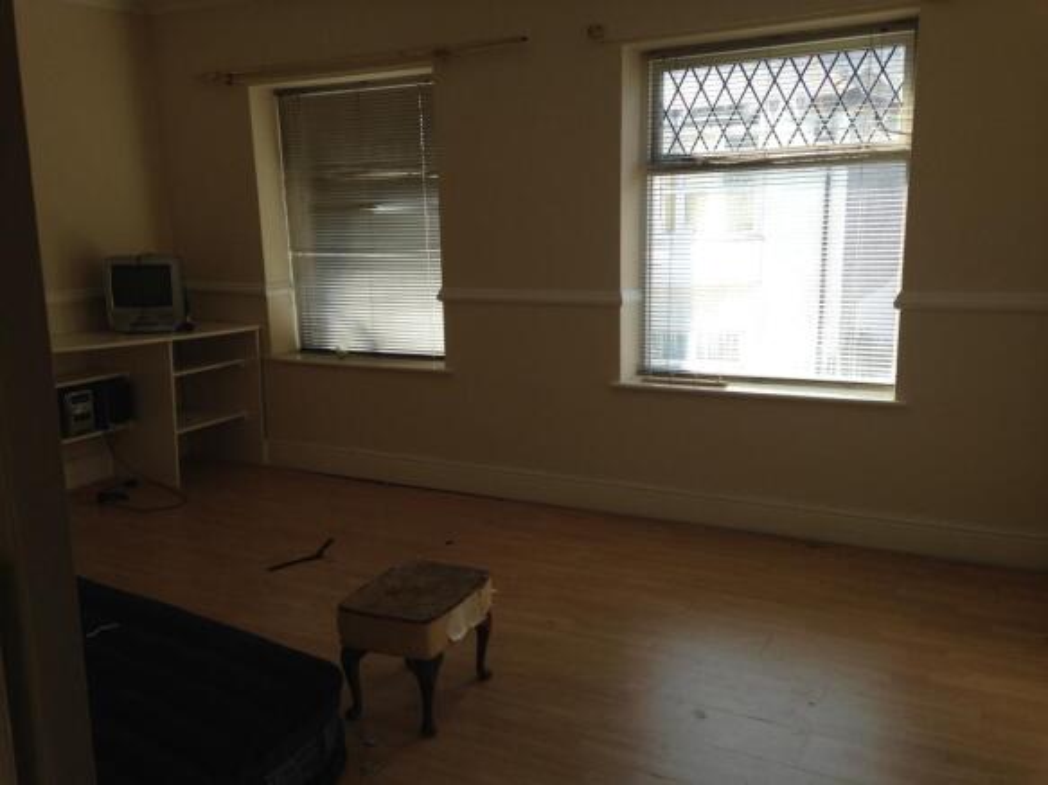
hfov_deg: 55.4
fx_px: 999
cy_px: 392
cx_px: 524
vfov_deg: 42.9
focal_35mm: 33
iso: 50
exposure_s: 1/200
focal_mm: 4.12
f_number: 2.4
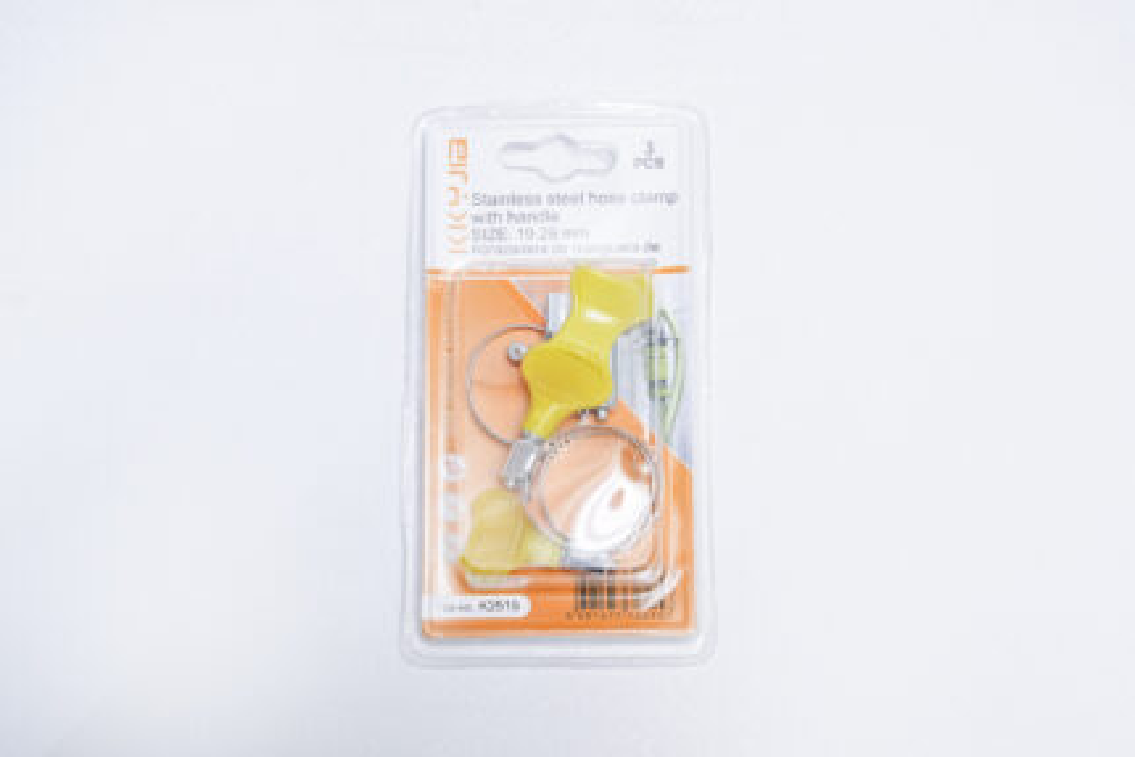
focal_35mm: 70
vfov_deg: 19.5
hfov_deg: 28.8
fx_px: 2208
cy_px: 378
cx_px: 568
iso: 3200
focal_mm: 70
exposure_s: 1/200
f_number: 9
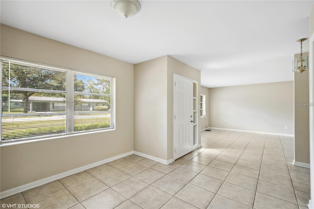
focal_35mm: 15
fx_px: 131
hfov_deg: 100.4
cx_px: 157
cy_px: 104
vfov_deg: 77.3
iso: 200
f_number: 8
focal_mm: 10
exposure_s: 1/15
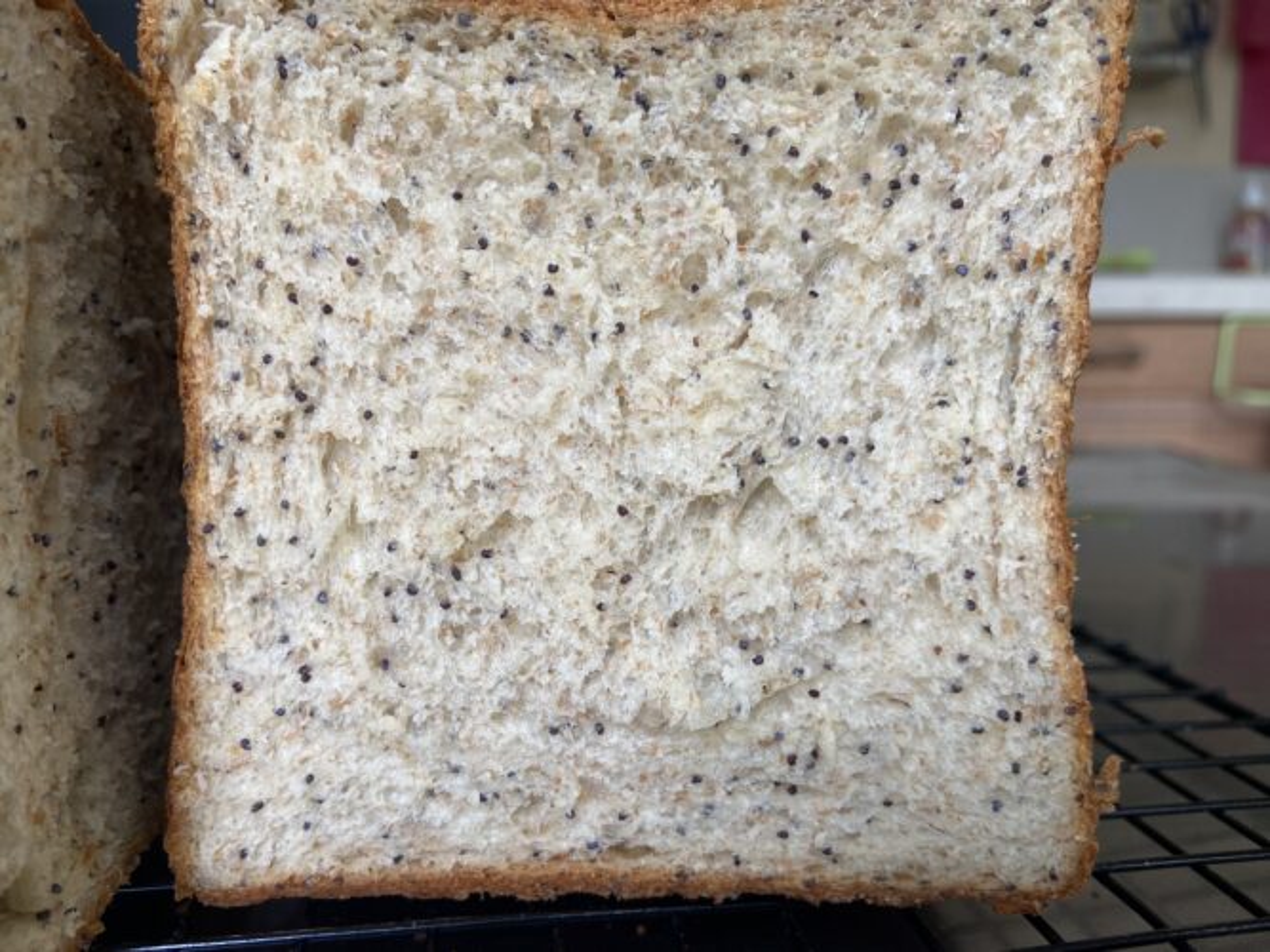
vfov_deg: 53.0
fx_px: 954
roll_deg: -0.2
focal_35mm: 26
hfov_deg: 67.3
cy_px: 476
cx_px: 635
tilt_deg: -9.4
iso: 32
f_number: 1.8
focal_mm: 4.25
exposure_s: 1/197
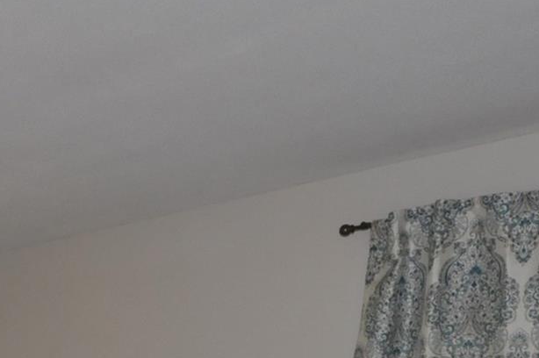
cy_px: 563
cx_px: -176
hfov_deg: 24.8
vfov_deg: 17.2
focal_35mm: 70
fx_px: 1047
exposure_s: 1/60
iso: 1000
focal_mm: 14
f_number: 6.3
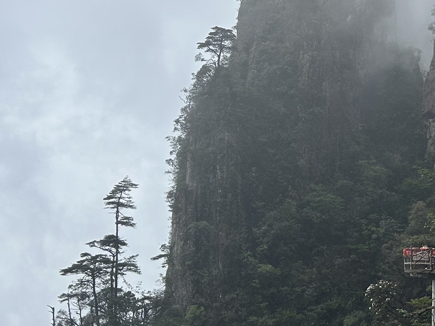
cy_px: 93
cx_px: 381
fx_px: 804
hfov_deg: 29.2
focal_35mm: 64
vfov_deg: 22.8
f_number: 1.5
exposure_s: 1/3704
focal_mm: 5.7
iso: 50
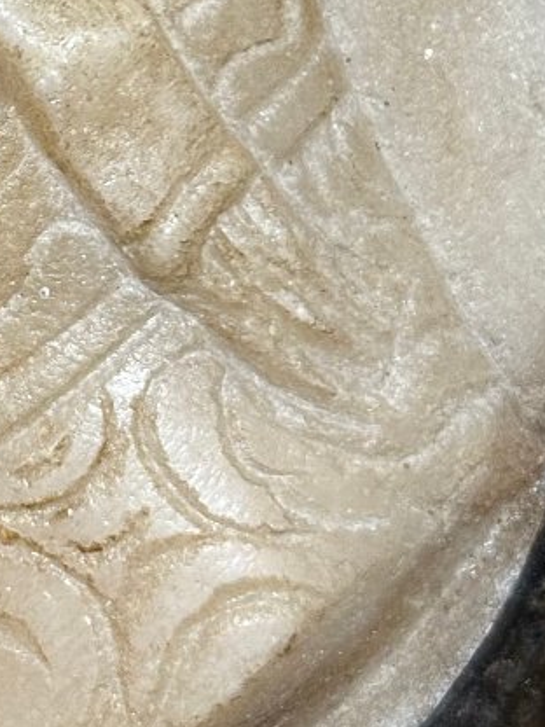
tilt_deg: -23.3
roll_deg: +0.3
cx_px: -189
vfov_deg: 13.0
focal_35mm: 150
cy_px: 63
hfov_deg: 9.7
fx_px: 3149
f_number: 1.6
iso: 200
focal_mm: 5.96
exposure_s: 1/40
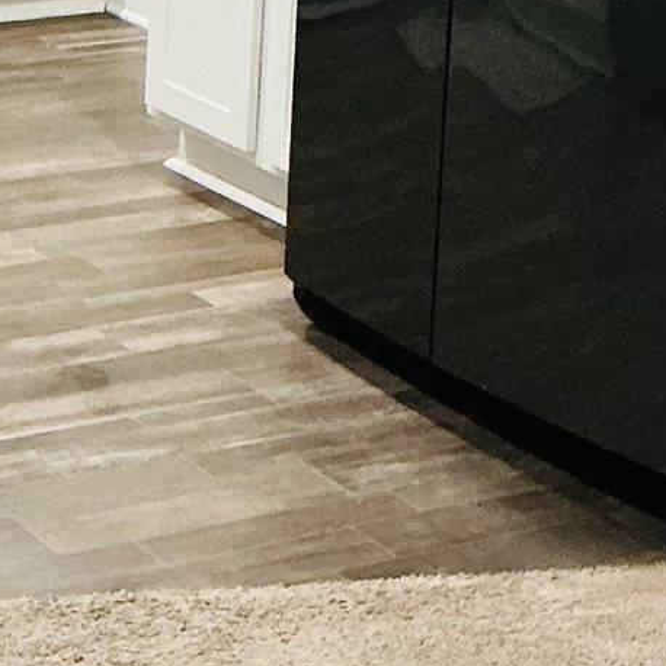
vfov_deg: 13.1
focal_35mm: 129
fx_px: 2808
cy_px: -156
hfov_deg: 13.0
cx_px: -233
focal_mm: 3
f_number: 1.8
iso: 250
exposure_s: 1/60
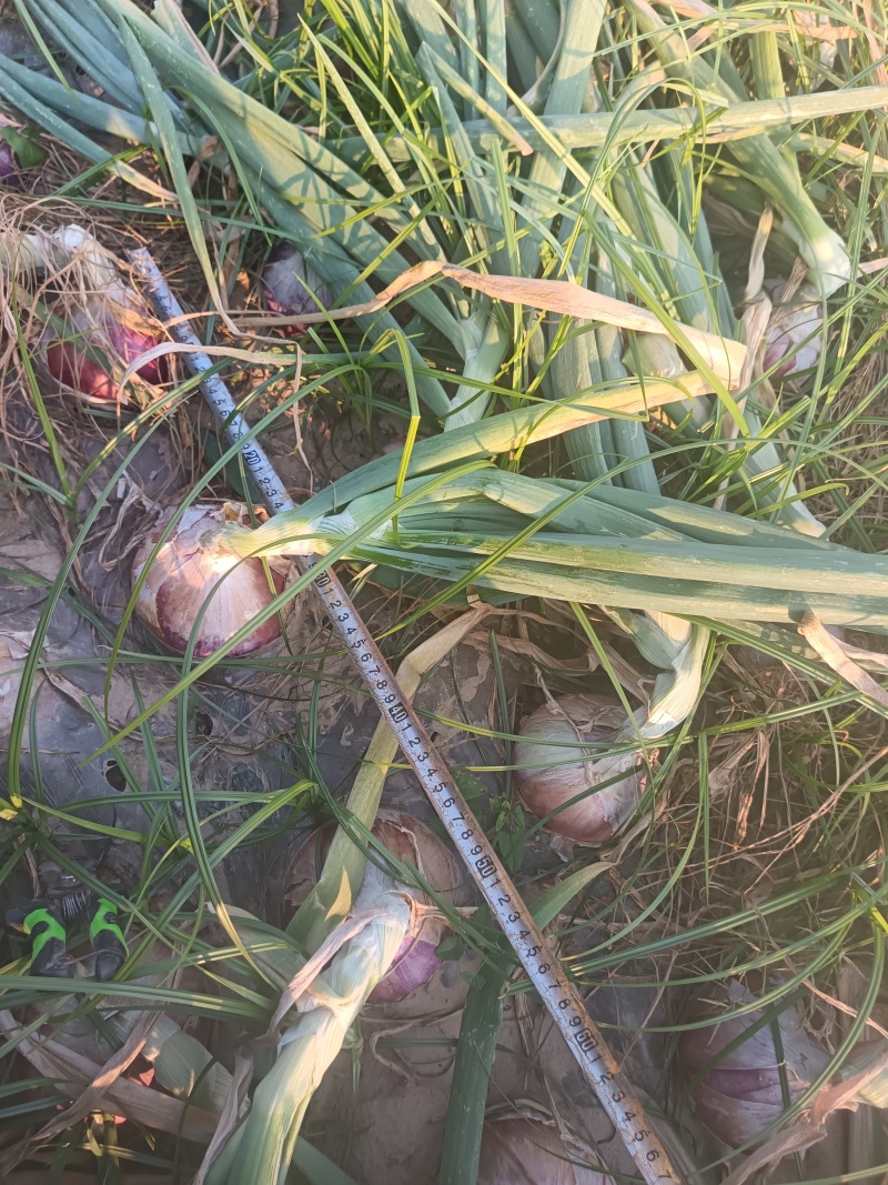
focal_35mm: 24
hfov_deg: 56.8
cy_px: 592
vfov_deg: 71.6
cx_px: 444
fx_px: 821
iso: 215
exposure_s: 1/120
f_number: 1.75
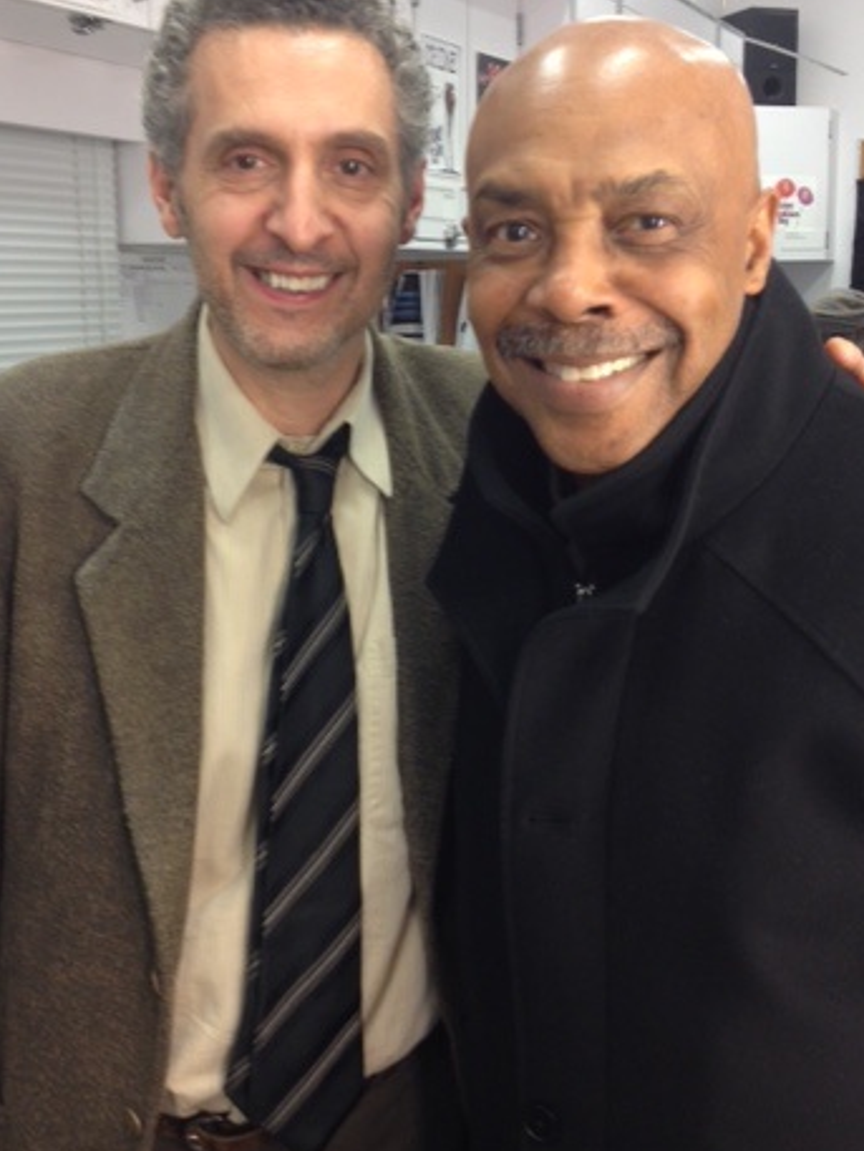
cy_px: 519
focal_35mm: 49
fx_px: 1630
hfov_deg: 29.7
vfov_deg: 38.9
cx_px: 441
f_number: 2.4
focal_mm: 4.28
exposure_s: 1/24
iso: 50
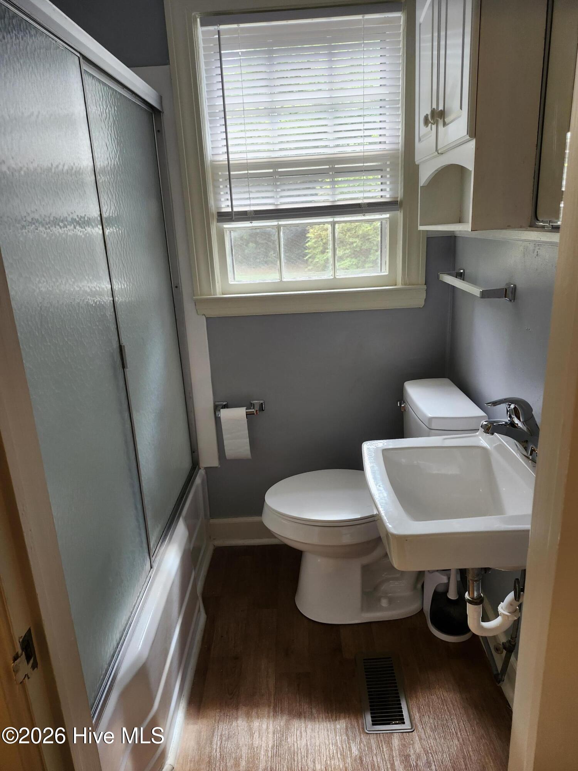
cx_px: 289
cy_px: 386
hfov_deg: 58.9
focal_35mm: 23
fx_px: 512
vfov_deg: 73.9
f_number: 1.8
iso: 200
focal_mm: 5.54
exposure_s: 1/120
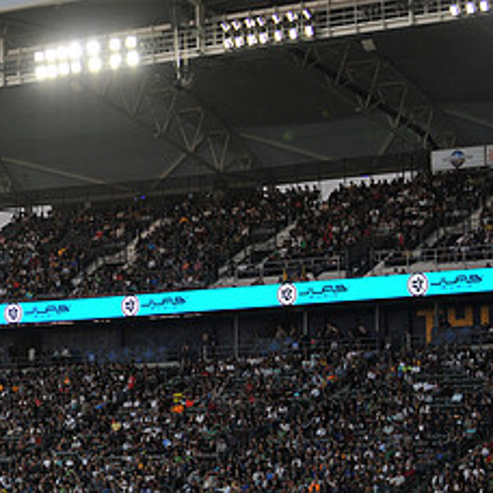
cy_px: 348
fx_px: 2433
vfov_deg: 11.6
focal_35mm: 151
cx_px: -58
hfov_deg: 11.4
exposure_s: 1/2500
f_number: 2.8
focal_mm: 70
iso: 1600
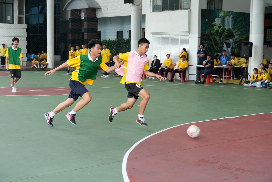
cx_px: 136
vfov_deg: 21.1
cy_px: 91
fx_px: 487
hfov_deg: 31.2
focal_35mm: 64
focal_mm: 43
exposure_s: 1/400
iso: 1600
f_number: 6.3
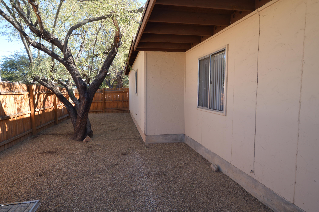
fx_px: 173
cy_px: 106
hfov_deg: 85.5
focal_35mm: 20
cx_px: 160
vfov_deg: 63.1
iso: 110
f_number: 4
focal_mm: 13
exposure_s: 1/125
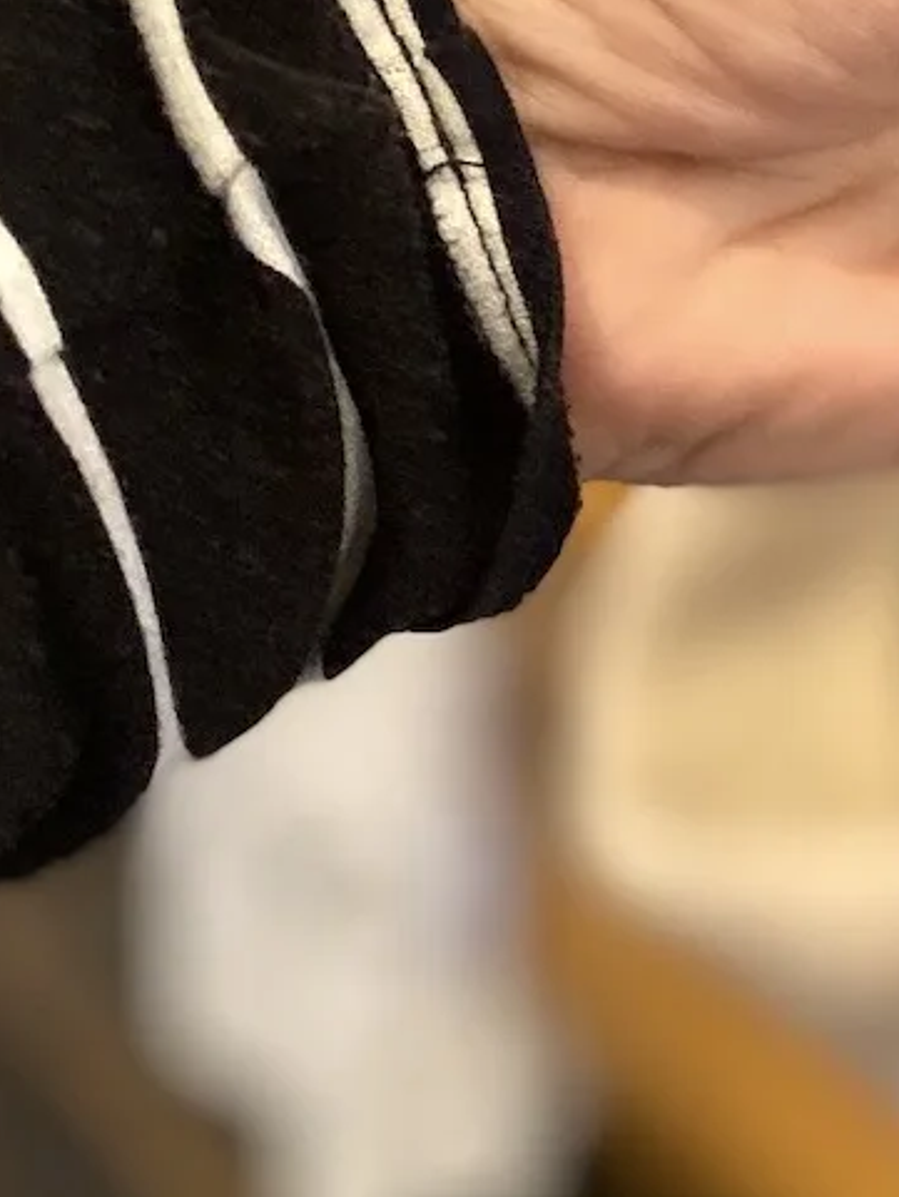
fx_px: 2492
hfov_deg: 19.2
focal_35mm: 72
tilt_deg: -36.0
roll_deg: +2.3
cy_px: 121
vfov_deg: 26.1
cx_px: 1111
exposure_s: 1/60
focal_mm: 4.25
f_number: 1.8
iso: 500
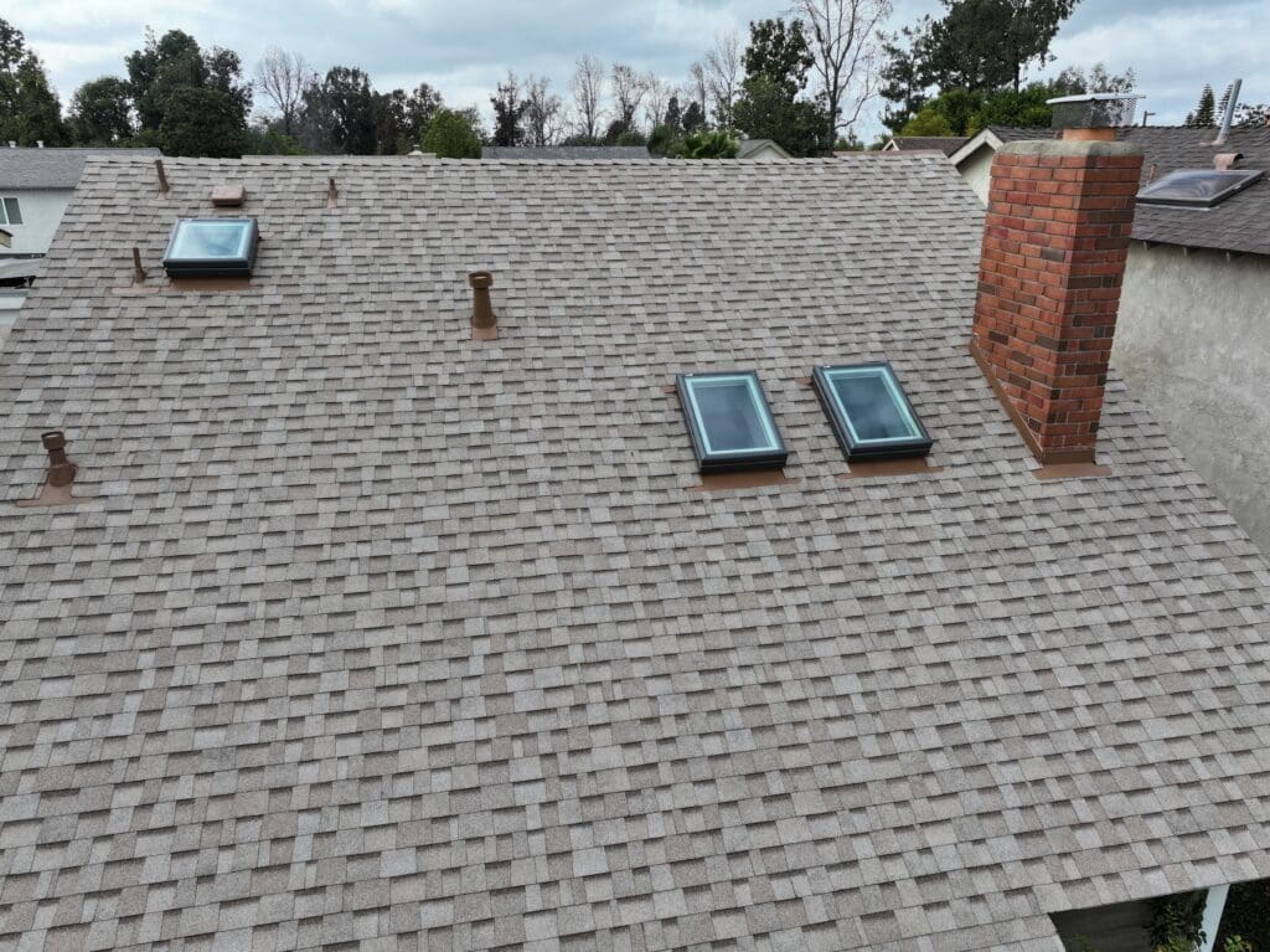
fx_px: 880
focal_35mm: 24
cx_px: 635
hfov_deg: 71.6
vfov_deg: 56.8
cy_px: 476
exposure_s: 1/240
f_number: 5.6
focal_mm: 12.29
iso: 100
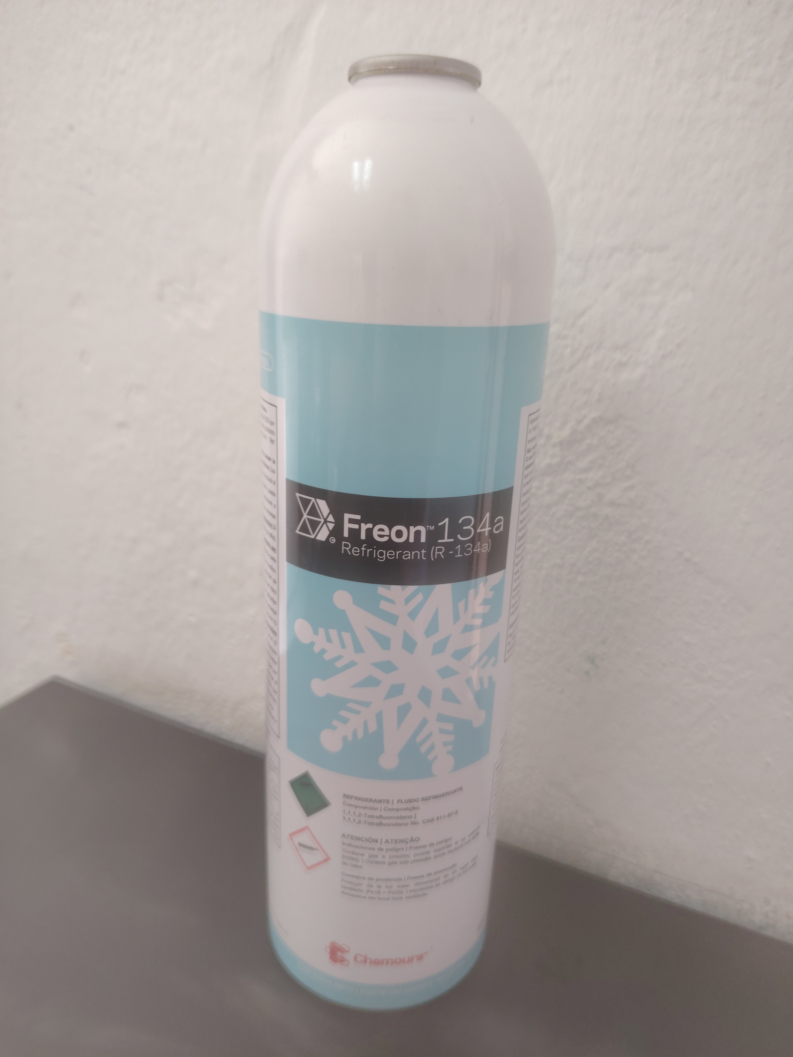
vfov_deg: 71.6
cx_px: 396
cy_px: 528
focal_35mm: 24
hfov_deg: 56.8
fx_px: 733
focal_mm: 5.25
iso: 170
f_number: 1.75
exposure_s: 1/33.3
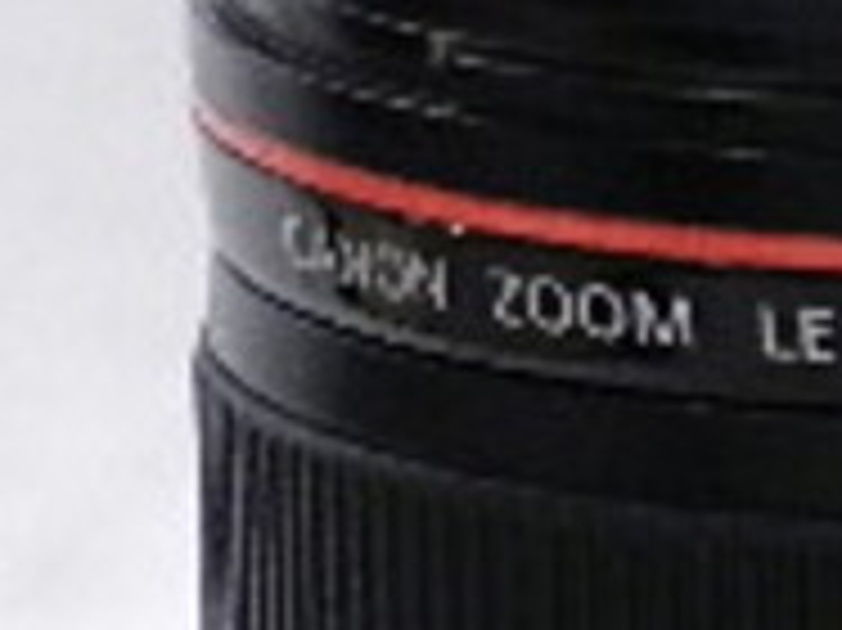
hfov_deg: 3.6
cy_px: 1112
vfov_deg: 2.7
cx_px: 1981
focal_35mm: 539
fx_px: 13102
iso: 800
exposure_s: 1/50
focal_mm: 14.9
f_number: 4.4
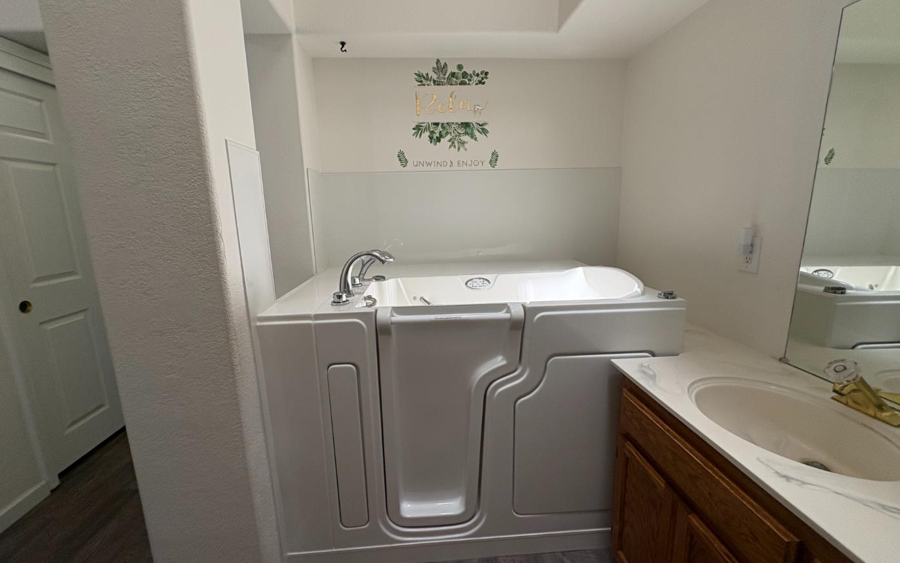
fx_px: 393
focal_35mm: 16
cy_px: 287
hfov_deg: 97.8
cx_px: 448
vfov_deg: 71.3
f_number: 2.2
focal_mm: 2.22
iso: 125
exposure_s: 1/120
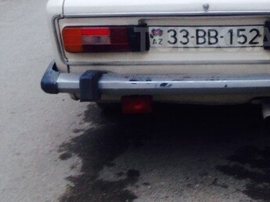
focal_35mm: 64
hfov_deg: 29.6
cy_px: 39
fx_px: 499
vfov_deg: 22.6
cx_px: 215
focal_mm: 4.12
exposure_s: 1/40
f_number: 2.4
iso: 64
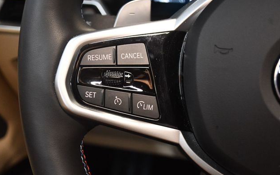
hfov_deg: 38.2
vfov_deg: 24.4
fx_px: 404
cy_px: 92
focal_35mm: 53
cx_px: 138
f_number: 5
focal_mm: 34
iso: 3600
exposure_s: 1/60
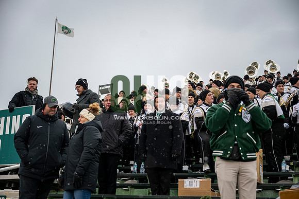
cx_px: 150
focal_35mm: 46
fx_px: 382
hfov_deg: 42.7
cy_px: 100
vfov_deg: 29.3
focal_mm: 46
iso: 160
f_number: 2.8
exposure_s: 1/500
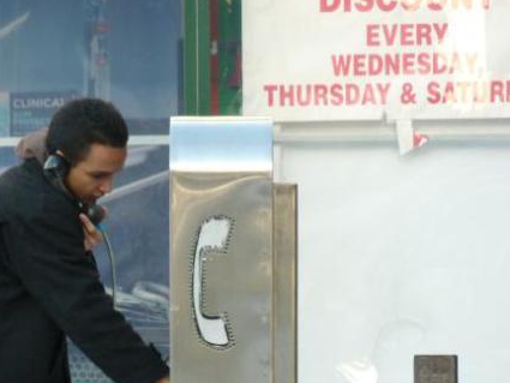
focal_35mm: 445
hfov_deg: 4.5
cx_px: 134
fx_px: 6558
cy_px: 220
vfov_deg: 3.3
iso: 320
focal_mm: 49.2
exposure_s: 1/125
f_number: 4.9
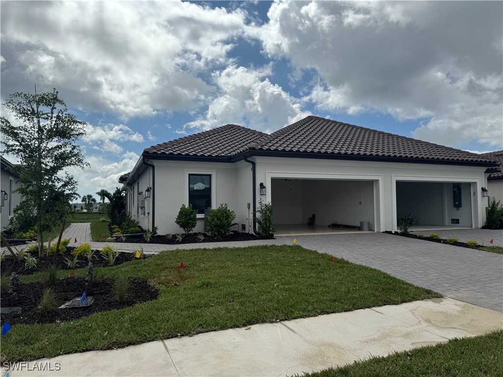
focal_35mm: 24
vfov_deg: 56.8
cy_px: 188
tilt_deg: +2.0
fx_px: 349
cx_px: 252
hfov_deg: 71.6
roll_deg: +0.6
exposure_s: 1/10417
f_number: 1.78
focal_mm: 6.76
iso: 80
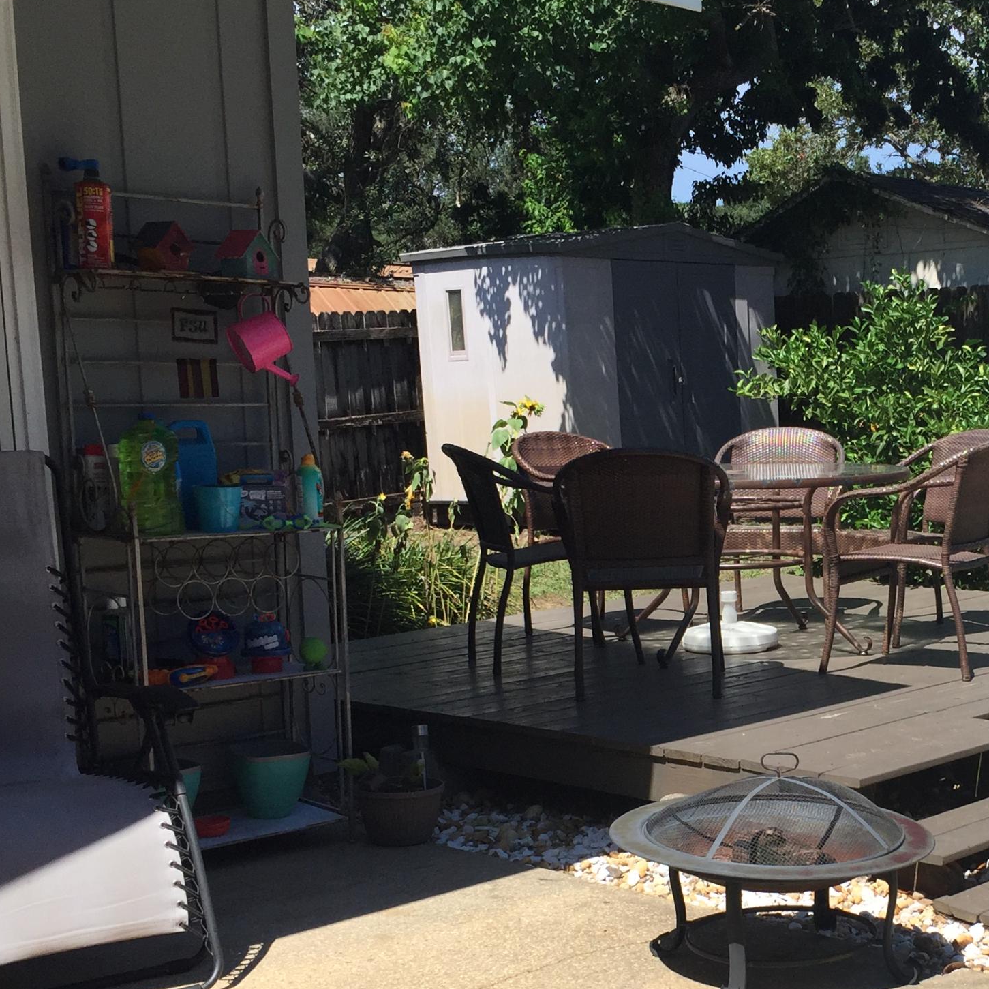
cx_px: 855
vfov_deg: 31.8
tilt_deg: -10.5
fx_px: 1713
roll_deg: -1.8
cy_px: 691
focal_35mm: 53
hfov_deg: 31.0
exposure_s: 1/2198
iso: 32
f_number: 2.2
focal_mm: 4.15
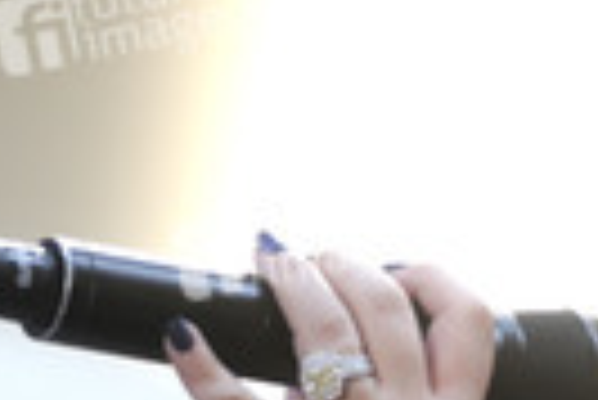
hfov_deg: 2.0
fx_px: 16878
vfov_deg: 1.4
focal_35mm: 1015
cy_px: 584
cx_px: 616
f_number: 4
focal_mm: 300
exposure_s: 1/1000
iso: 1000
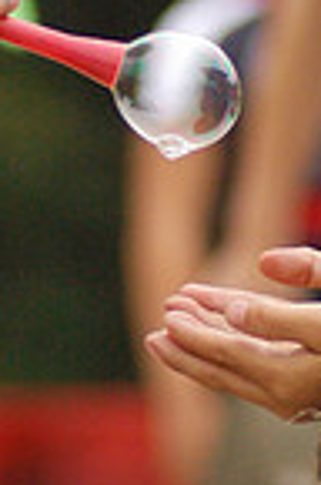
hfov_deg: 2.8
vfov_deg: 4.2
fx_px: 6565
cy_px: 134
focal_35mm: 489
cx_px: 69
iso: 1400
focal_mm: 105
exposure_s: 1/1000
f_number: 4.2
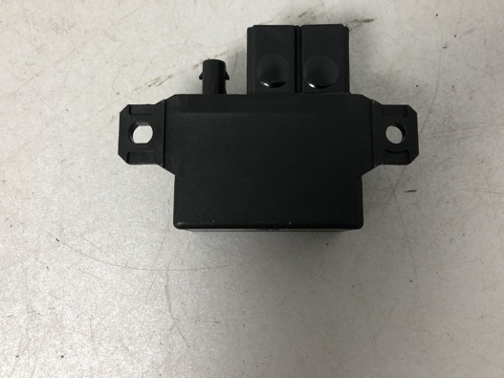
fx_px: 495
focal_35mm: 34
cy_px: 150
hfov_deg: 54.0
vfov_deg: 41.6
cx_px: 259
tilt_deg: -80.8
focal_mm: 4
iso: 40
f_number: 1.8
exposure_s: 1/17
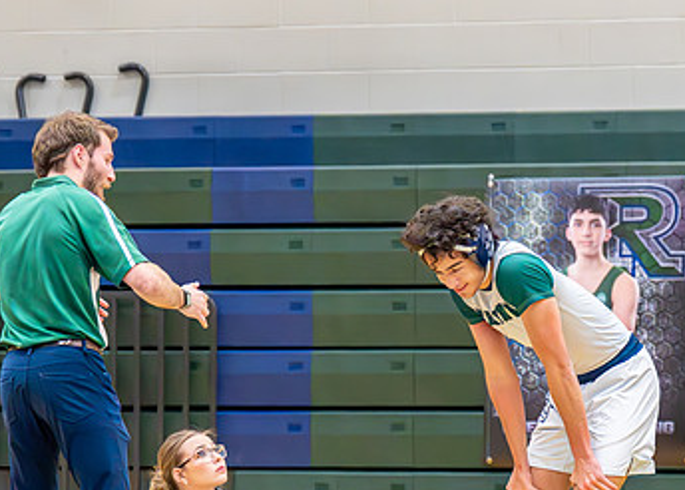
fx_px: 5157
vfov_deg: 5.4
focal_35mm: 265
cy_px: 390
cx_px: 421
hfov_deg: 7.6
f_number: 2.8
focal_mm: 96
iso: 6400
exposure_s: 1/1000
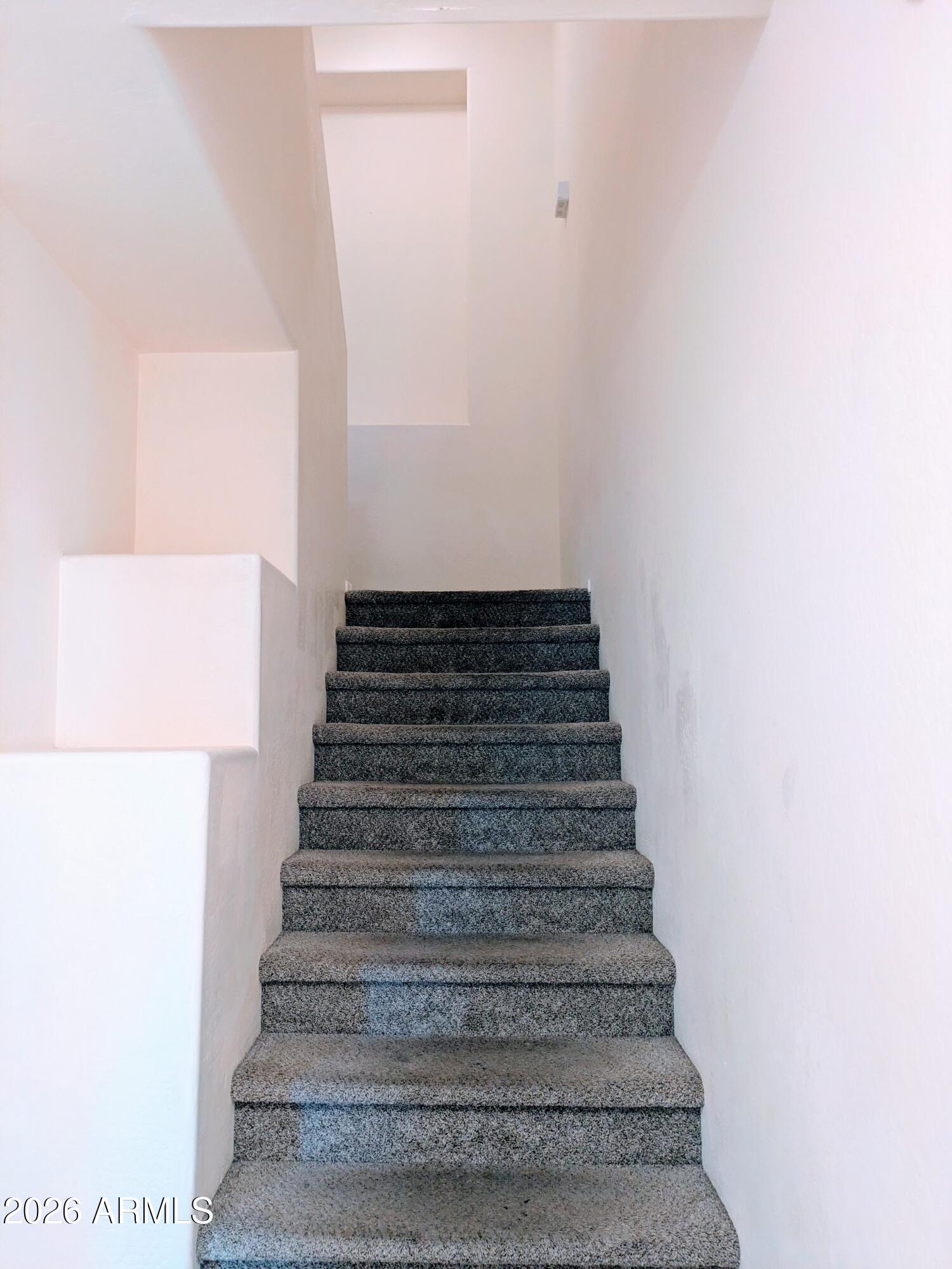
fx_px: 917
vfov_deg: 69.4
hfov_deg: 54.9
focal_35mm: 25
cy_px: 634
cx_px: 476
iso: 506
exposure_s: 1/40
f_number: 1.89
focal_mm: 5.43
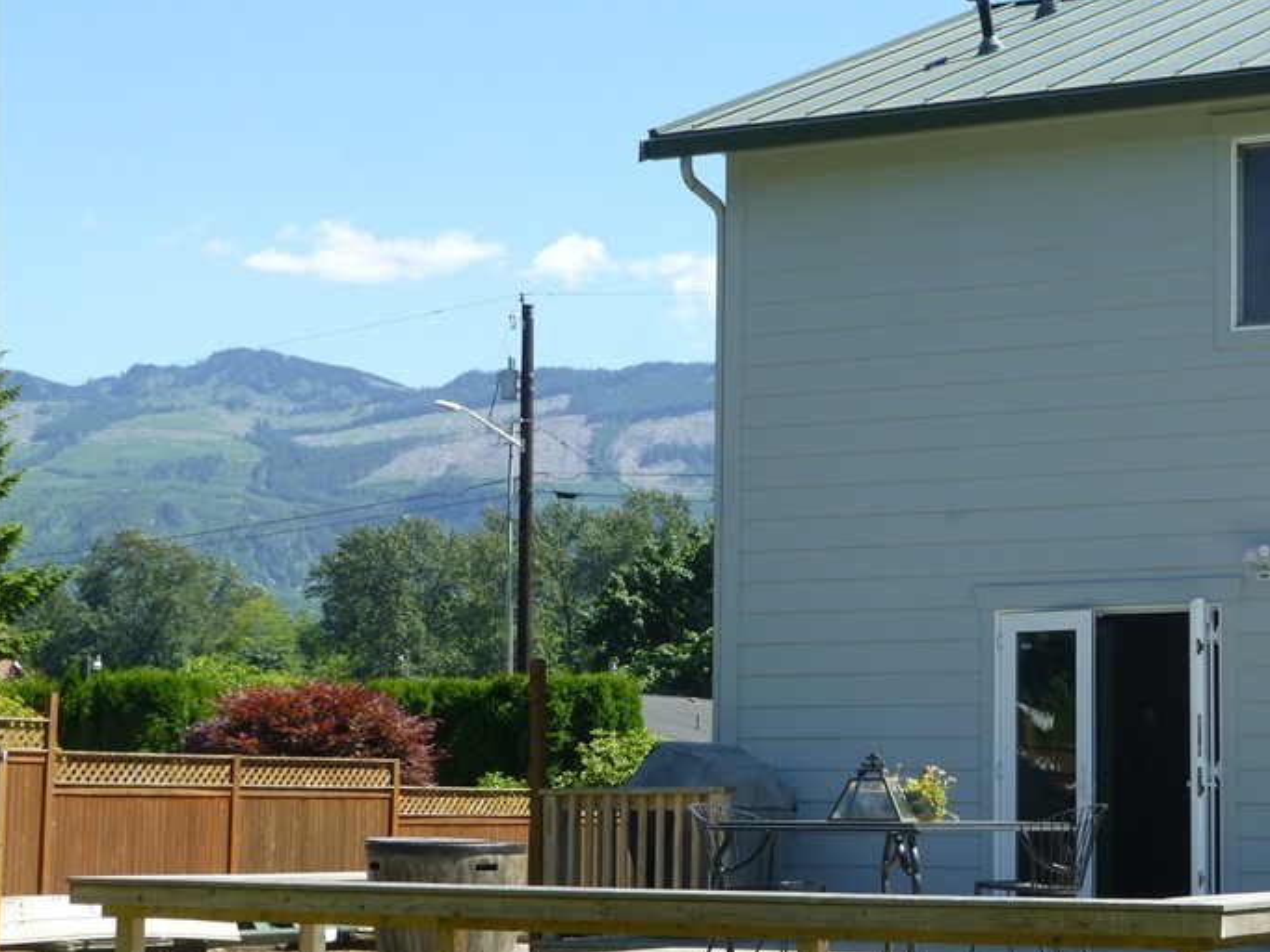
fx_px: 2971
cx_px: 945
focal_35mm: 81
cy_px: 549
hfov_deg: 23.9
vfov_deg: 18.2
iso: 100
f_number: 4.6
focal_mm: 9.7
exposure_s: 1/320
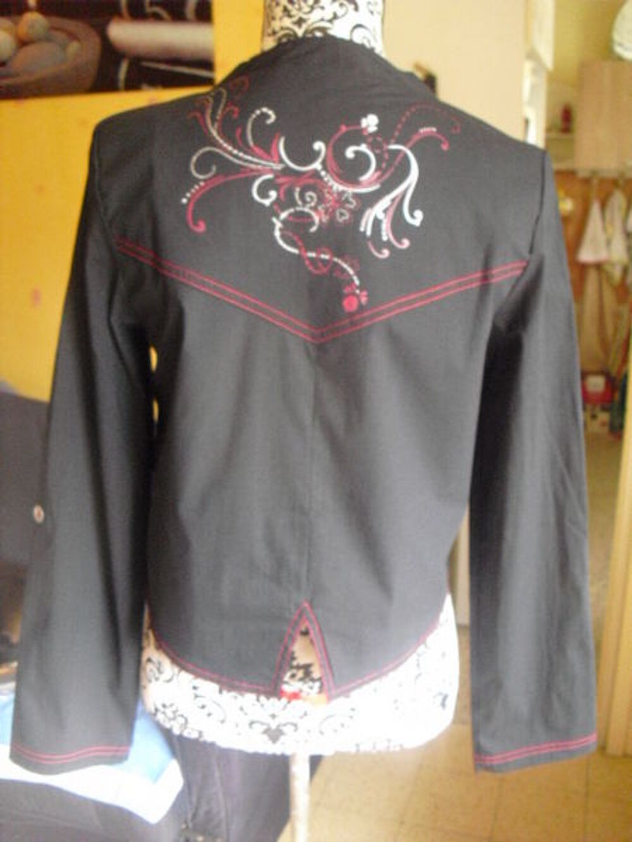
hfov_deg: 39.7
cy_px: 421
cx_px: 316
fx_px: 876
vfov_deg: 51.4
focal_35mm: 36
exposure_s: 1/25
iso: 800
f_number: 3.1
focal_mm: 6.3
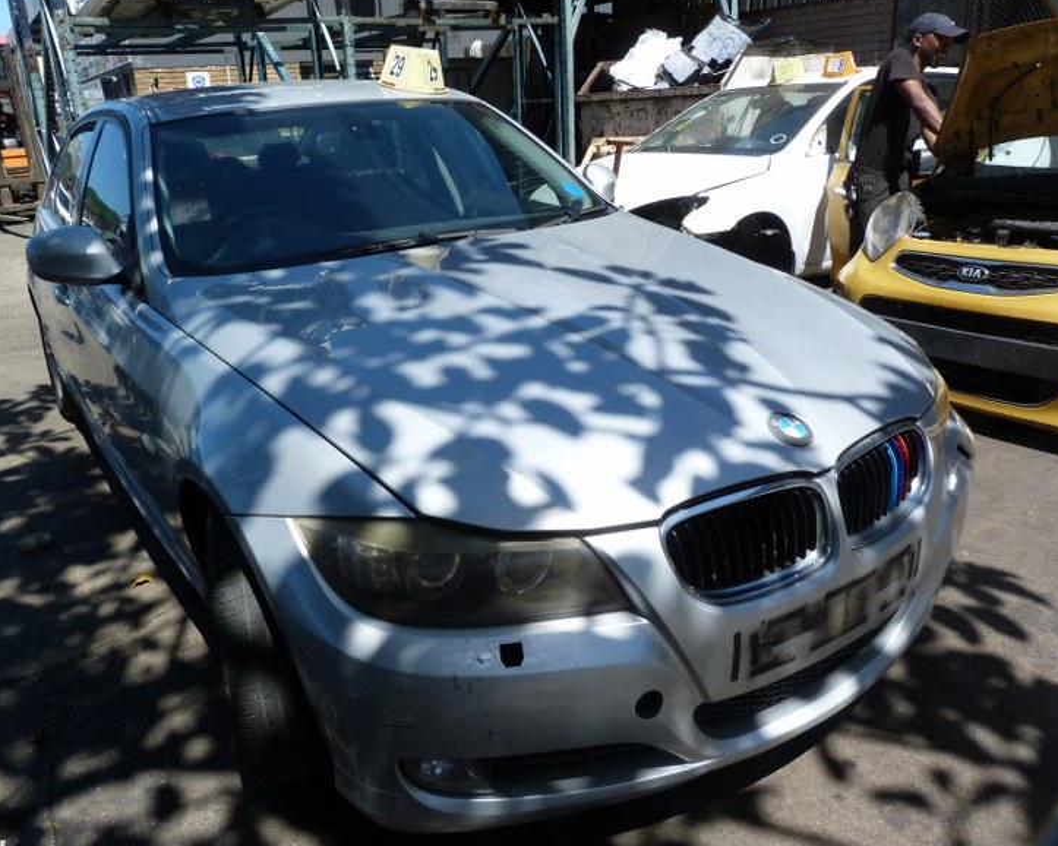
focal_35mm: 27
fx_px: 845
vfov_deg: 53.2
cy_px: 419
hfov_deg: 64.0
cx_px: 489
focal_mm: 4.5
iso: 80
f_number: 5
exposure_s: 1/250
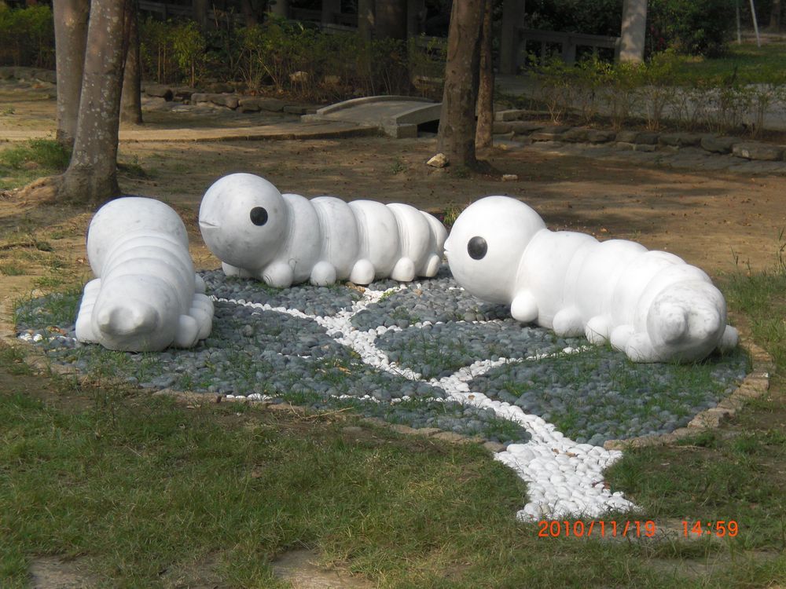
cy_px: 294
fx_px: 2271
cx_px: 393
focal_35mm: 100
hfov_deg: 19.6
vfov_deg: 14.8
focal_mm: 16.51
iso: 100
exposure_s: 1/400
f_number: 5.4
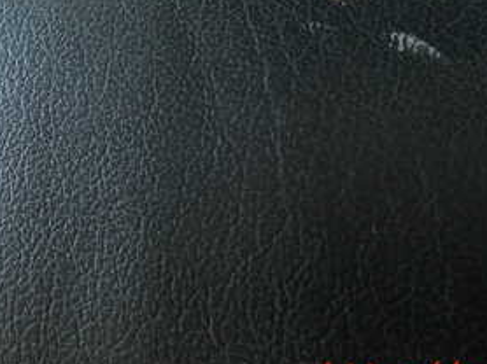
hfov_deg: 35.4
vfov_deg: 25.8
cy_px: 9
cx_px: 194
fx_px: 759
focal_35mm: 54
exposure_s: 1/60
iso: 160
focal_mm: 4.5
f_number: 2
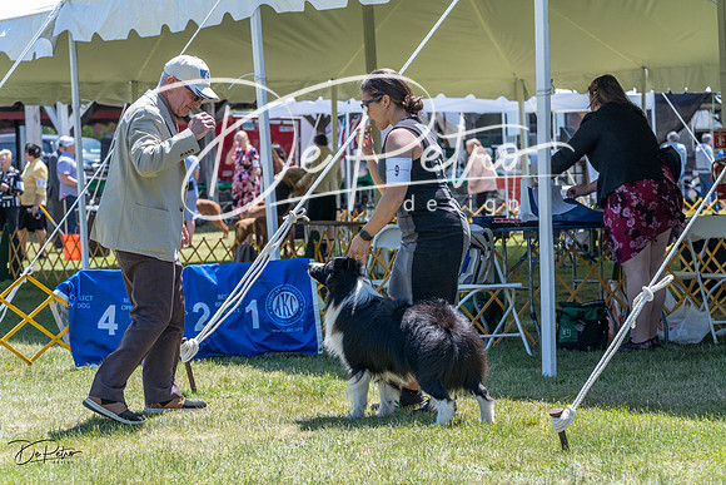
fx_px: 2239
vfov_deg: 12.3
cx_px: 363
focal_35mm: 111
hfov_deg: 18.4
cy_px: 242
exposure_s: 1/1600
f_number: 7.1
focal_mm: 111
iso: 1600
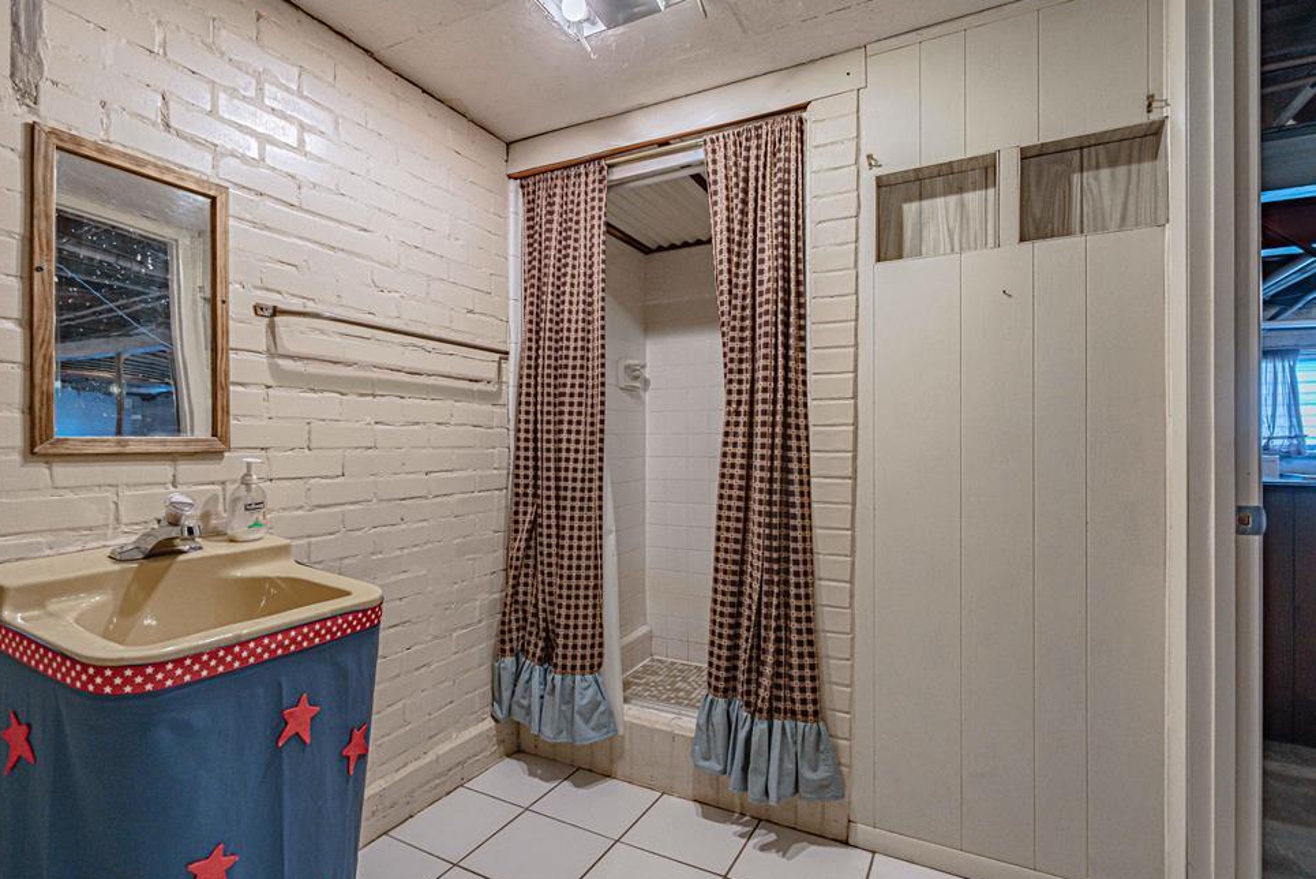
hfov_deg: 89.7
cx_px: 595
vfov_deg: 67.4
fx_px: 658
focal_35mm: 18
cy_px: 440
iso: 1000
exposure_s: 1/200
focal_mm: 16
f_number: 5
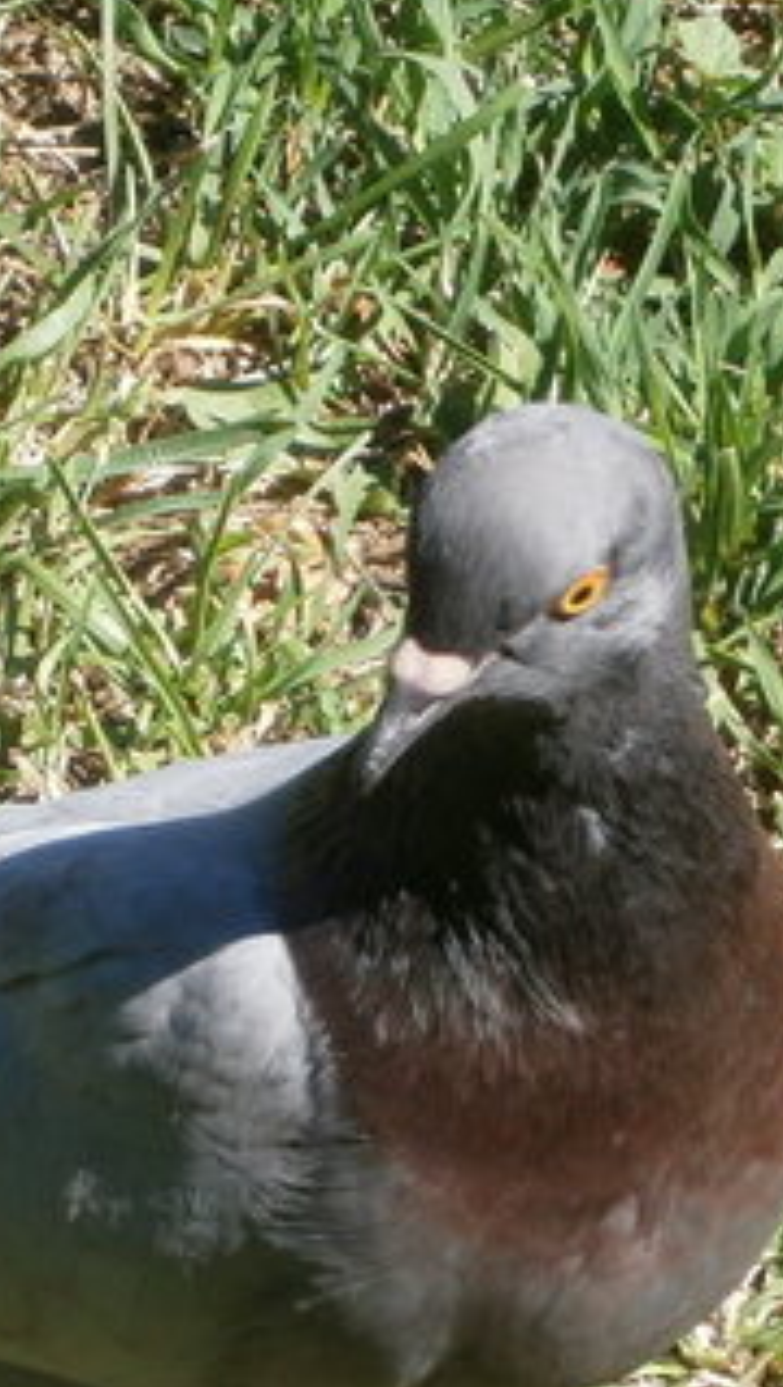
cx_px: 148
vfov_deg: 6.1
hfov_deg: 3.4
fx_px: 13072
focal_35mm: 355
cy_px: 996
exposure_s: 1/125
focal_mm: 23.5
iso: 80
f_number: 6.5
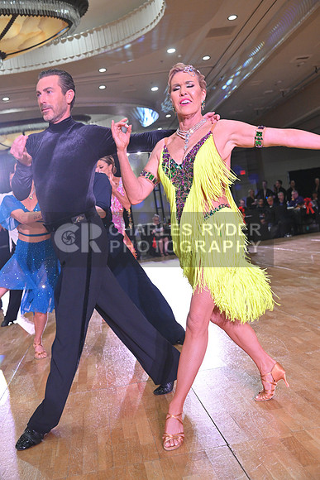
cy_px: 240
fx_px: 533
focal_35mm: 40
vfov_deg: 48.4
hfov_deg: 33.4
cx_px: 160
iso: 2500
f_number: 5
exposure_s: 1/320
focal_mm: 40
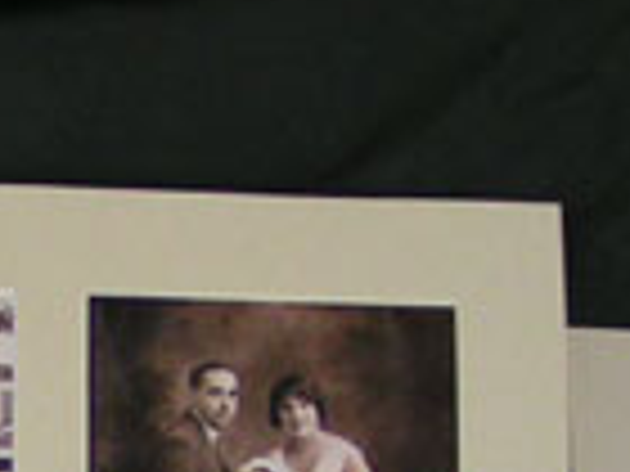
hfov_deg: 10.2
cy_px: 641
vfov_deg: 7.7
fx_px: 3458
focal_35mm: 190
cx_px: -171
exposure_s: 1/40
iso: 100
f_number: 2.8
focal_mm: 5.8
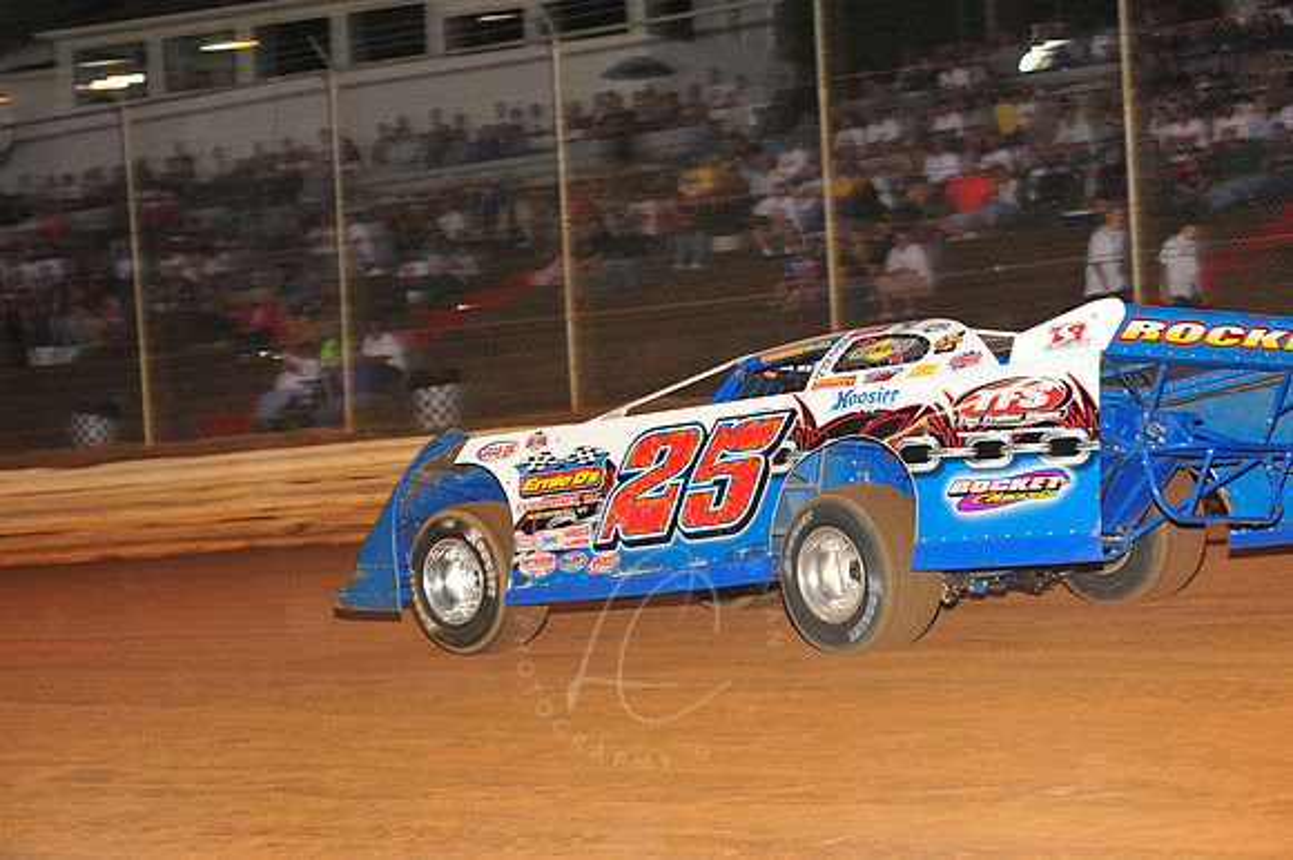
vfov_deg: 13.7
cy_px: 430
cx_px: 646
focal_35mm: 100
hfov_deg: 20.4
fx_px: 3589
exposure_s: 1/160
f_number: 6.3
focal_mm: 100
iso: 800
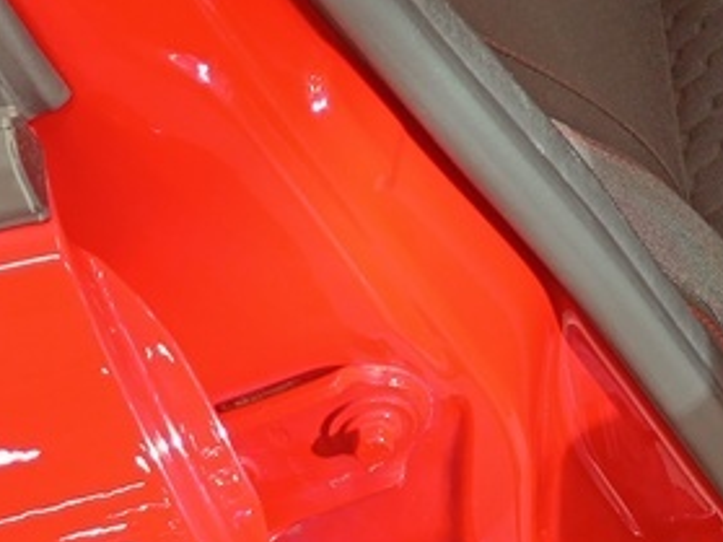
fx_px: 2589
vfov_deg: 11.0
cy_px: -511
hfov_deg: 14.1
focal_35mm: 124
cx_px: 1303
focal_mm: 5.59
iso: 308
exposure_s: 1/50.1
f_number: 1.88
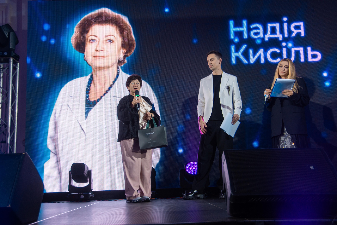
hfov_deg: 46.4
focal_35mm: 42
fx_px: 393
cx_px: 168
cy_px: 112
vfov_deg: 31.9
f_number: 4.8
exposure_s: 1/125
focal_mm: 28
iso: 280
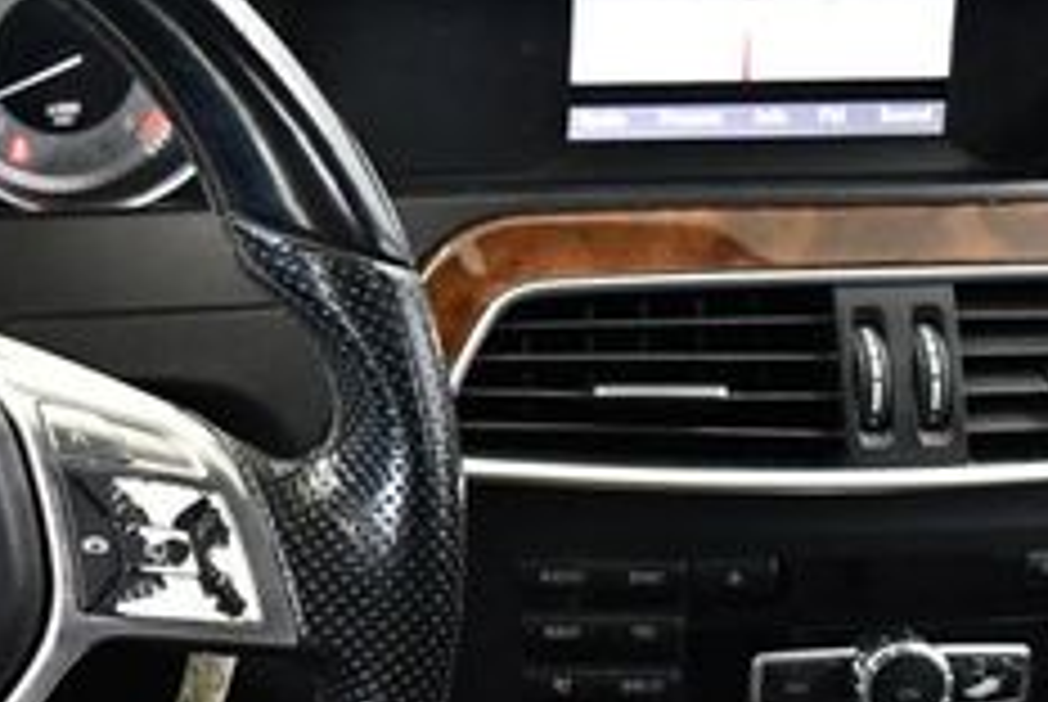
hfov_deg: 19.1
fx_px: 2886
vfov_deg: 13.9
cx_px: -306
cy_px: 428
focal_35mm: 99
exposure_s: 1/80
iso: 3200
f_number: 3.5
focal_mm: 18
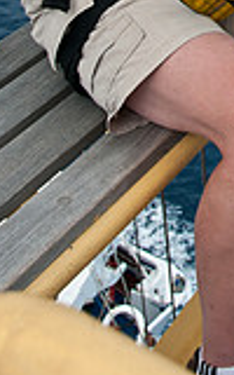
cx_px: 298
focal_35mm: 103
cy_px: -150
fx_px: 1051
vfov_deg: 18.4
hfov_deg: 12.3
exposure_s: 1/500
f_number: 6.3
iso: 200
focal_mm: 24
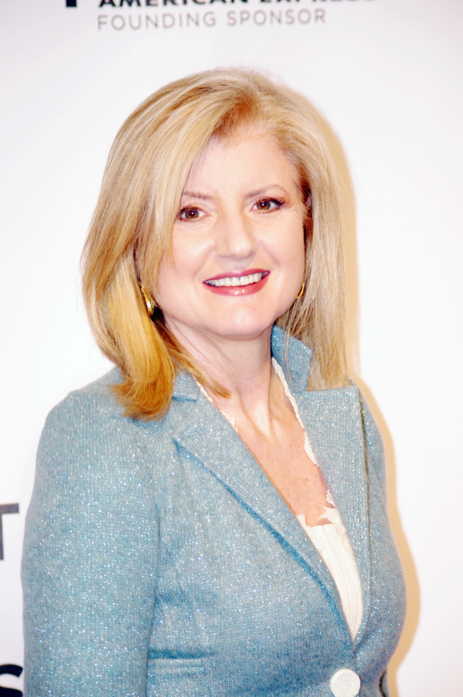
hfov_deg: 10.4
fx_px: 2553
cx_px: 232
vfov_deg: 15.5
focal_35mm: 132
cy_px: 348
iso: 200
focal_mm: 87.5
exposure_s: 1/50
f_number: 4
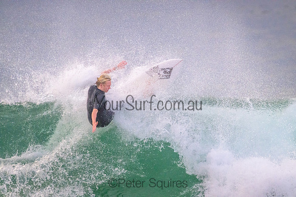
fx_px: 6579
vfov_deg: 1.7
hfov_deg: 2.6
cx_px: 148
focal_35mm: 800
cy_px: 98
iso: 9000
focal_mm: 800
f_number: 11
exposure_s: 1/2000
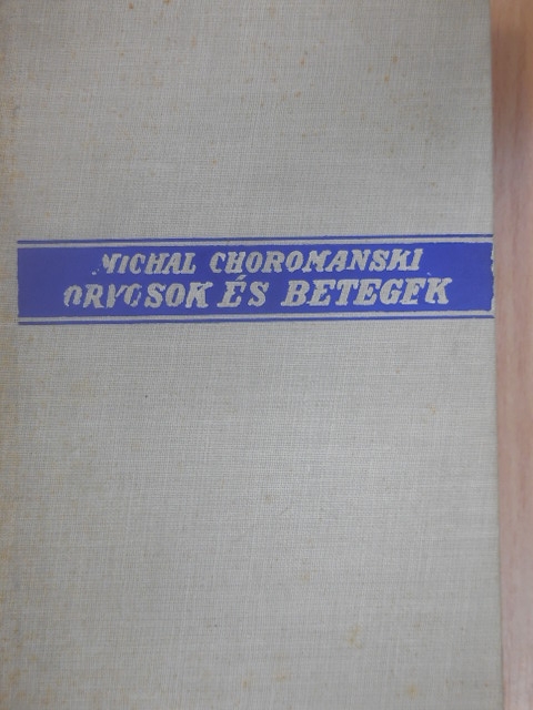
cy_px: 355
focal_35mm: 61
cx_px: 266
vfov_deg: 31.7
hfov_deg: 24.0
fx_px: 1252
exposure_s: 1/30
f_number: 4.5
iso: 360
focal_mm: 11
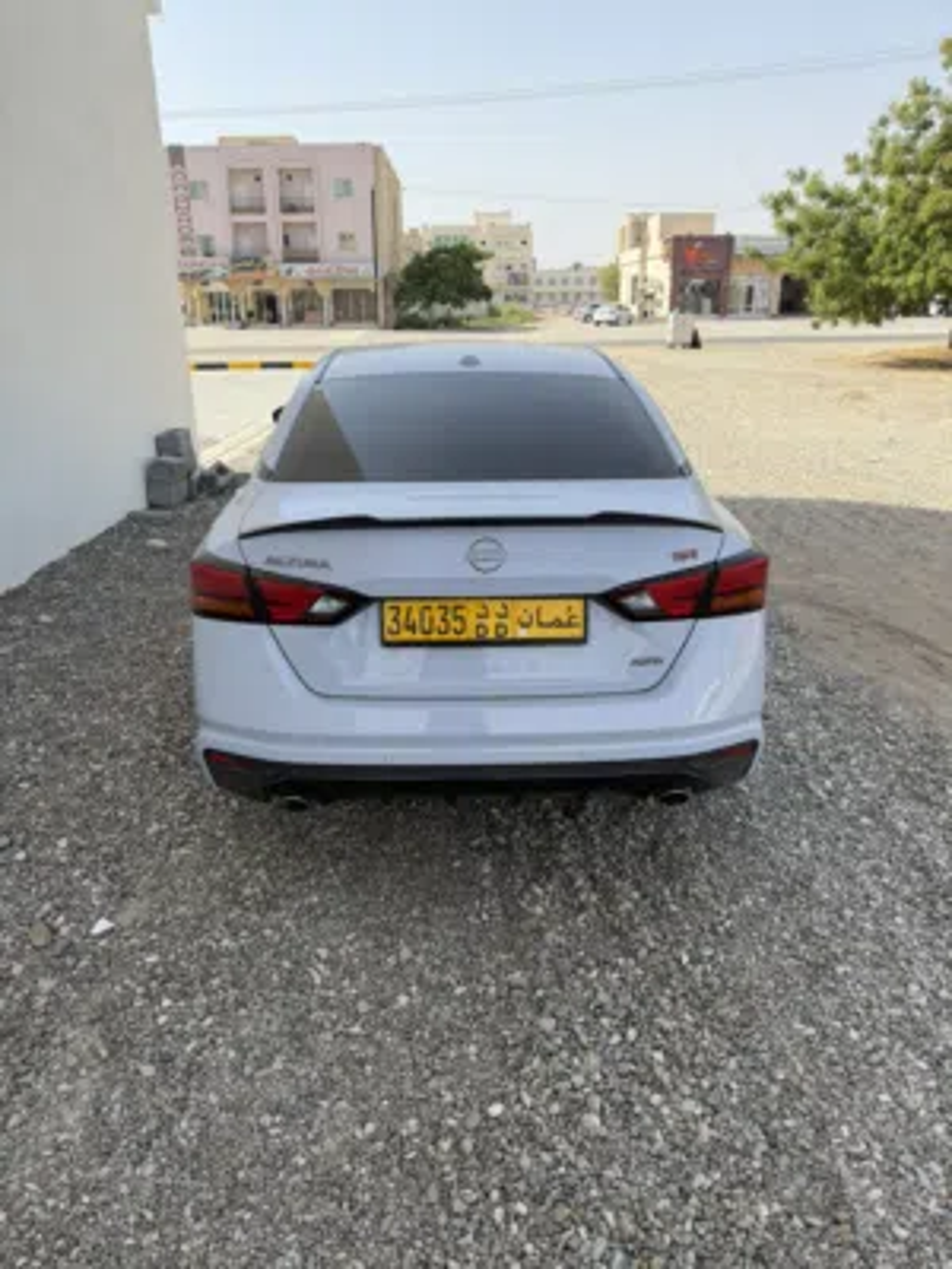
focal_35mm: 24
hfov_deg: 56.8
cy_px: 634
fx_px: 880
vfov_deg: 71.6
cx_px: 476
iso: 100
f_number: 1.78
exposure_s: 1/1437
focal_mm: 6.76
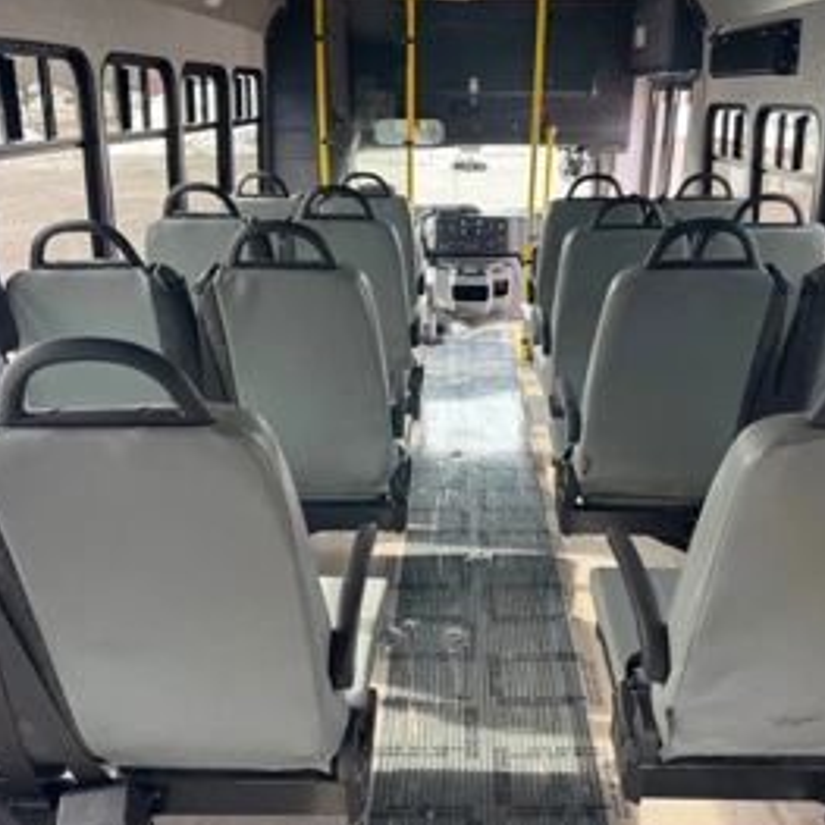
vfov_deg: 55.6
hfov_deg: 55.5
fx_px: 782
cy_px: 417
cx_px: 449
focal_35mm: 29
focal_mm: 6.76
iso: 100
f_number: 1.78
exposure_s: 1/121
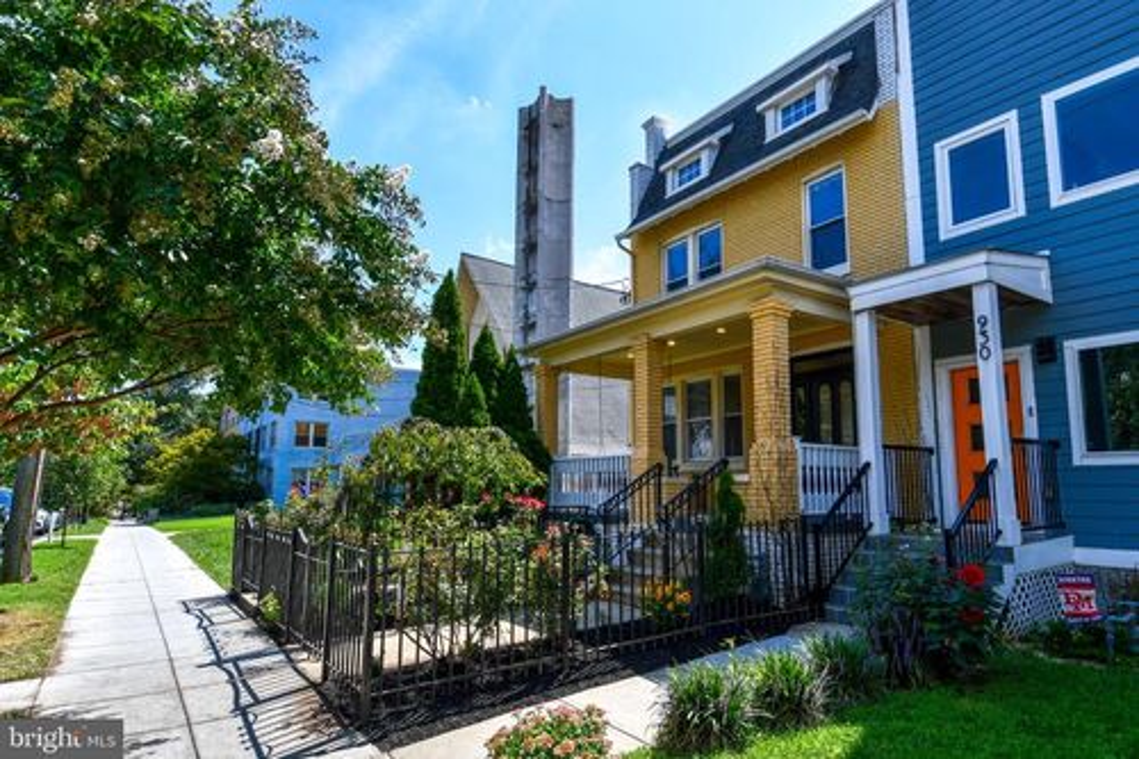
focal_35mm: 18
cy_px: 380
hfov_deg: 90.0
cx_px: 570
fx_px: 569
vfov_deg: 67.3
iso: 100
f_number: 8
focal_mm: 12
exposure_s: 1/250
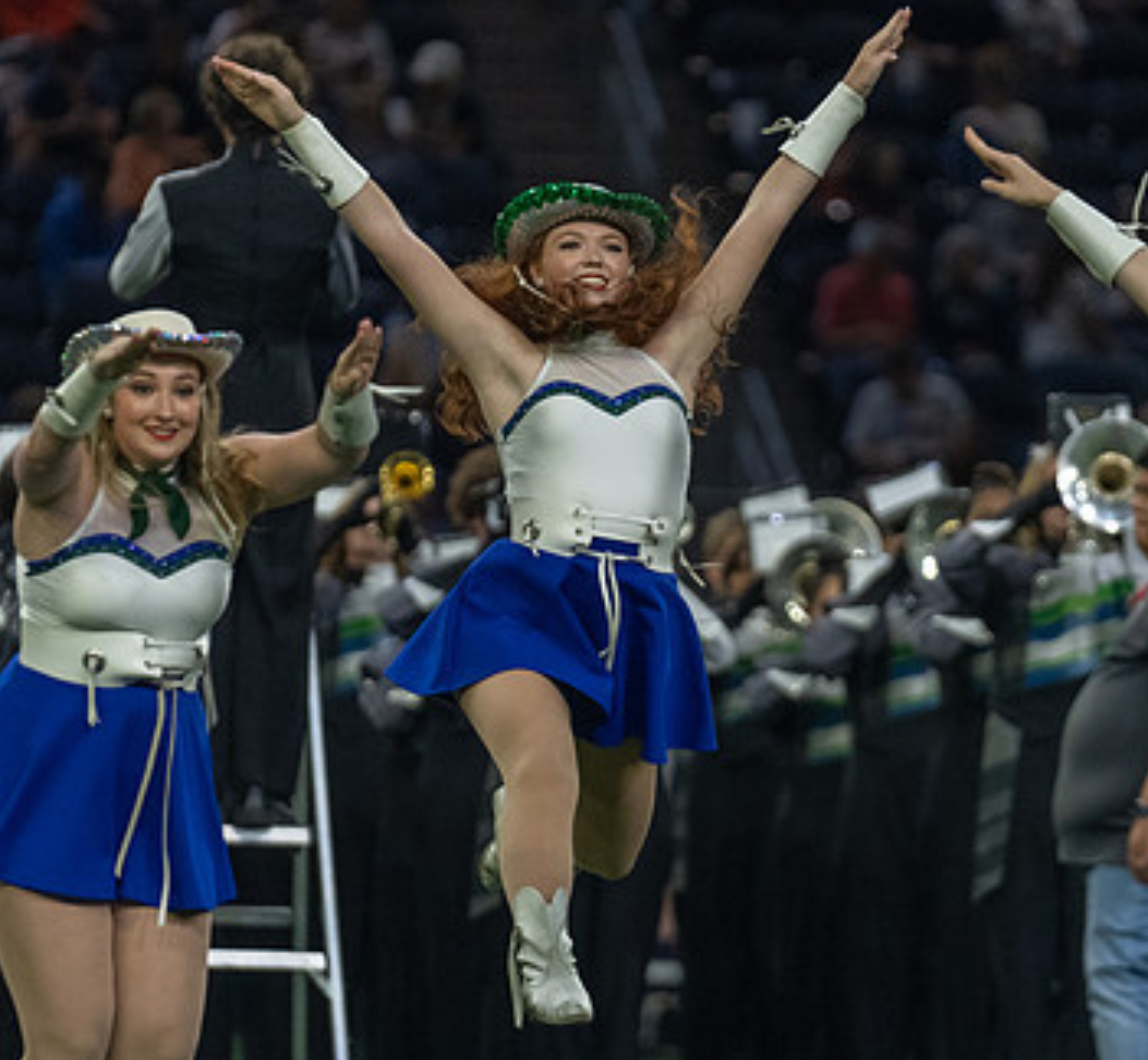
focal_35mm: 409
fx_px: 14768
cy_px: 592
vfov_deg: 4.1
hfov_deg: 4.5
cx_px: 685
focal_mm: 200
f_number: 2.8
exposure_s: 1/1000
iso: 3200
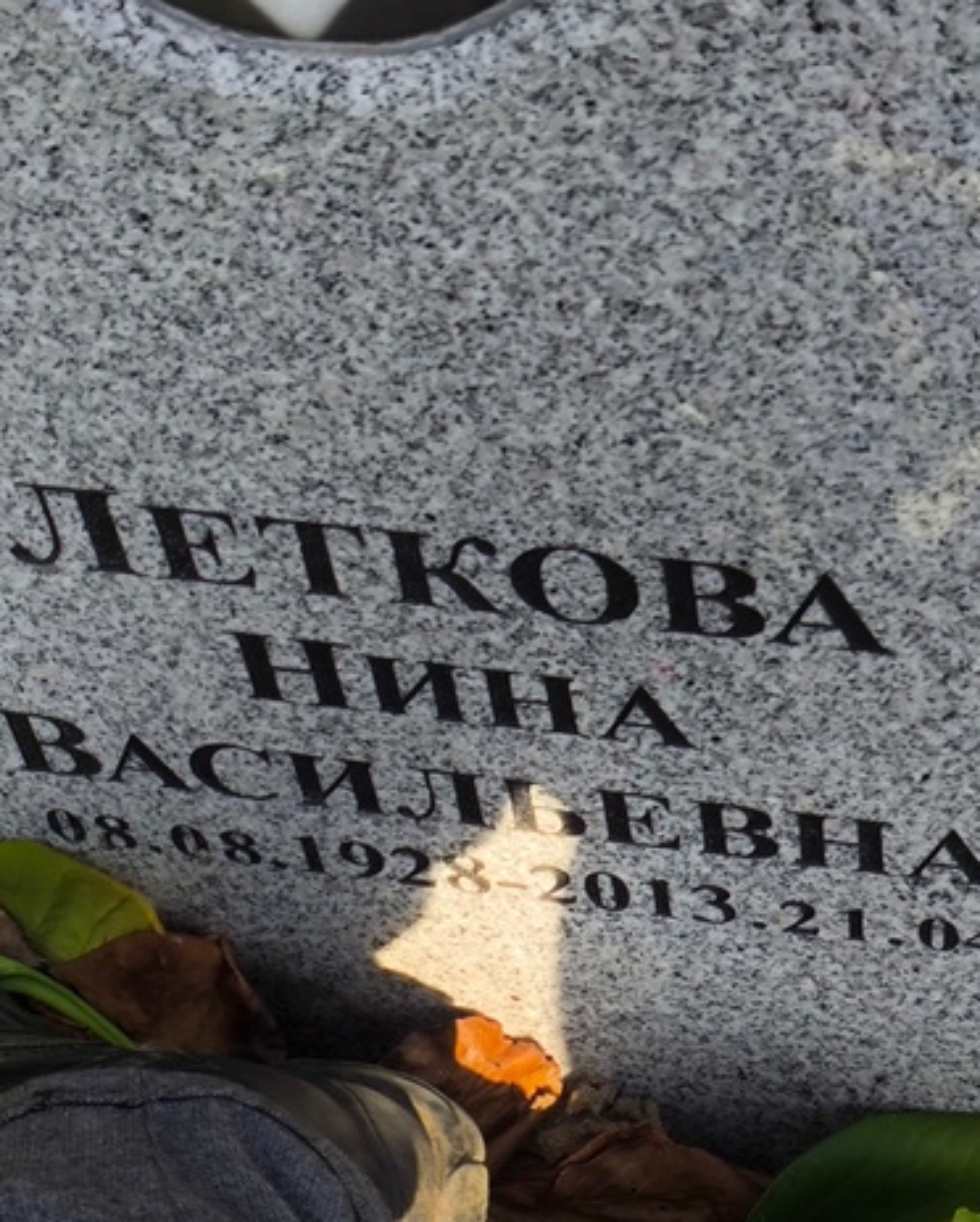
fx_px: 3041
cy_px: 669
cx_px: 523
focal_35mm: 84
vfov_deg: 22.7
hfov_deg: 18.3
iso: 50
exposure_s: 1/901
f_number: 1.7
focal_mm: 4.71
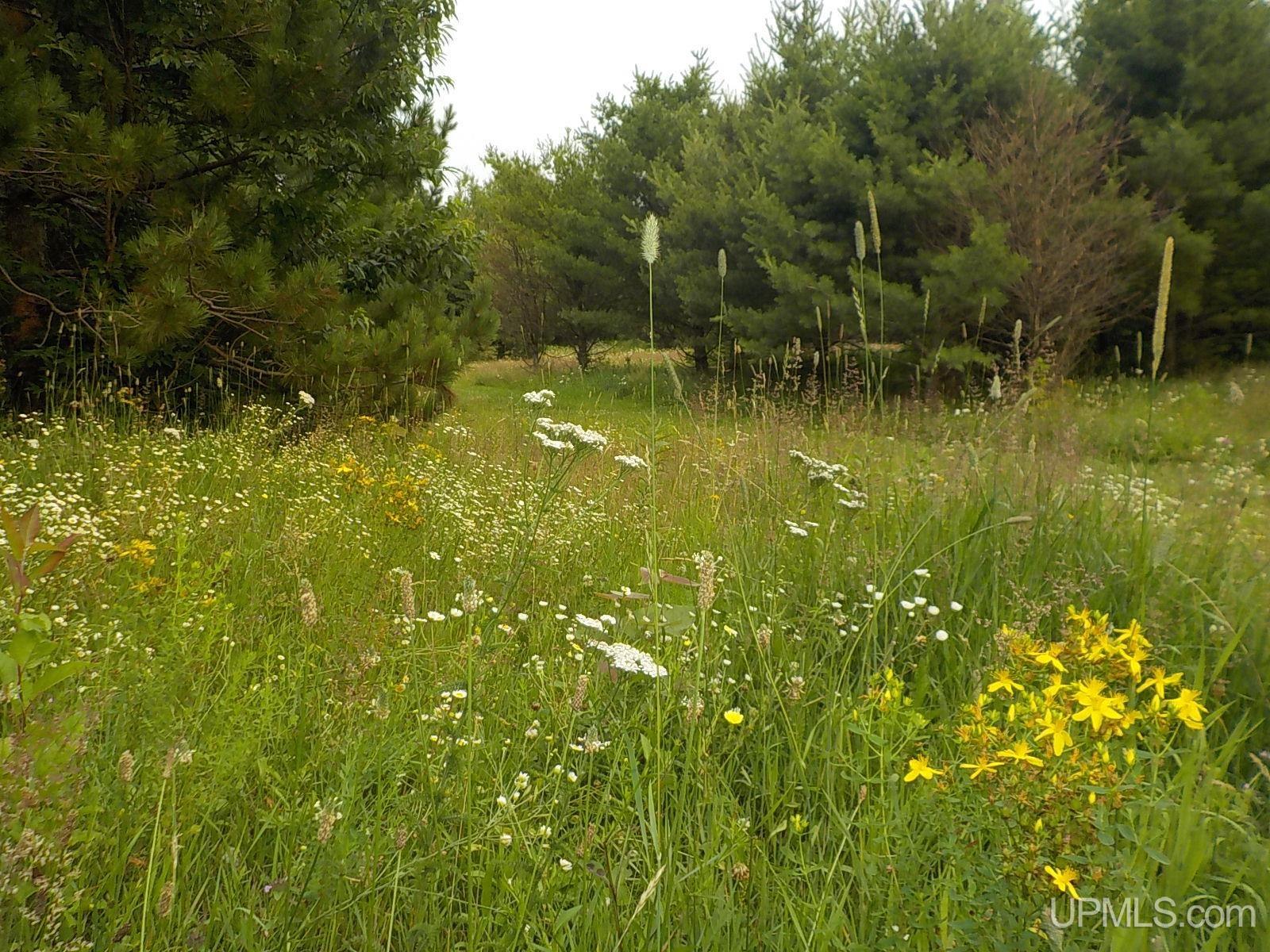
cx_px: 635
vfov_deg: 46.8
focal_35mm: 30
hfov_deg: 60.0
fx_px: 1101
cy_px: 476
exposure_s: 1/320
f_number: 3.3
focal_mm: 4.1
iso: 125
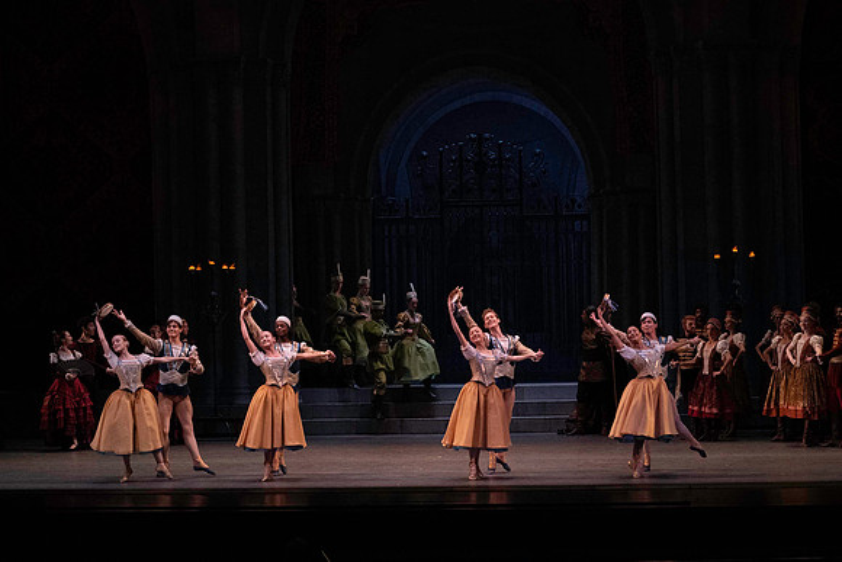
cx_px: 421
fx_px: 2082
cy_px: 281
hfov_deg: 22.9
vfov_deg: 15.4
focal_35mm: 89
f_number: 7.1
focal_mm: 89
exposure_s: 1/400
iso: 12800
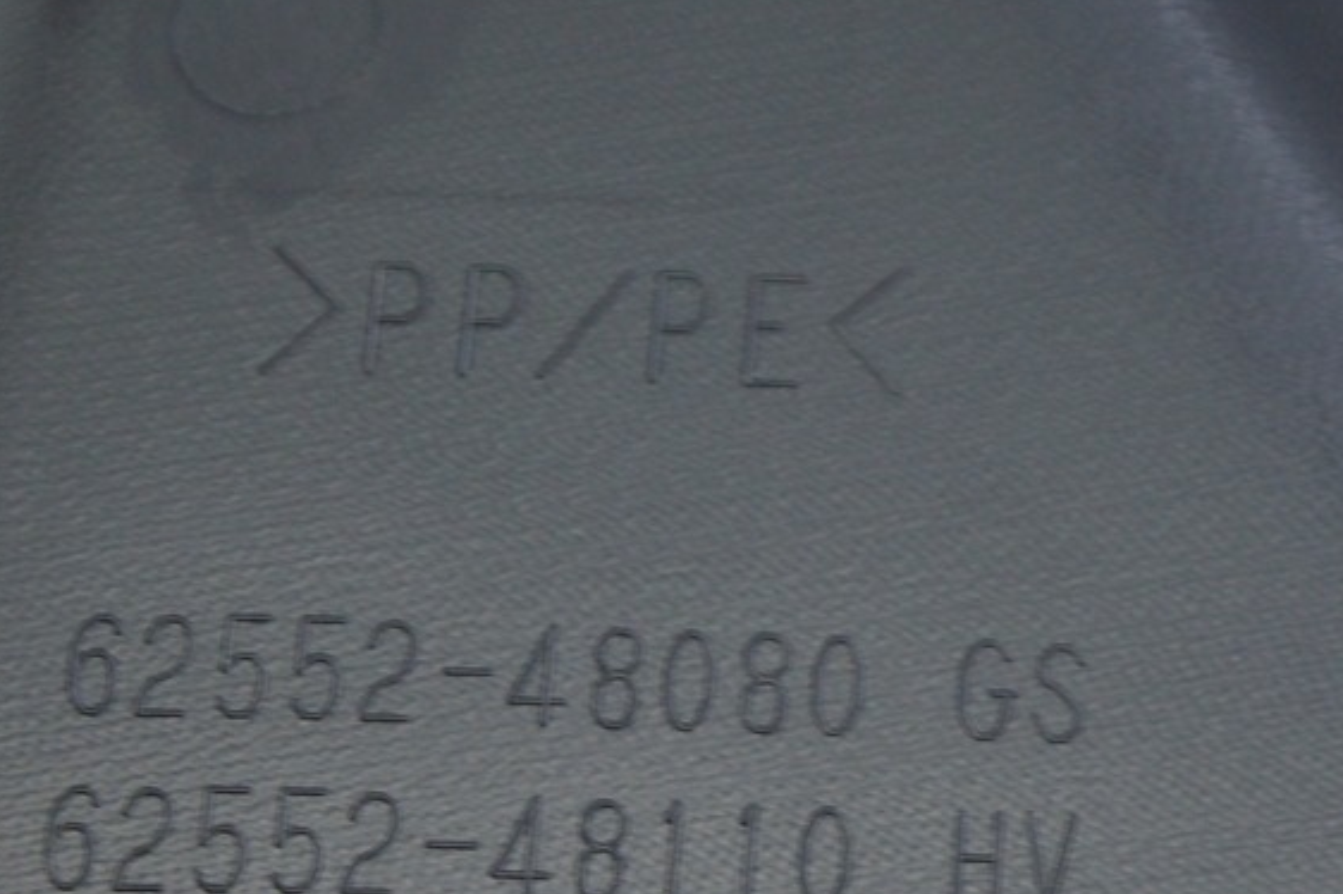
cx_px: 444
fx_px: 5294
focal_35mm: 142
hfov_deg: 14.4
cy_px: 668
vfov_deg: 9.6
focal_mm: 52
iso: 400
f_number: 5.6
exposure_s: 1/20
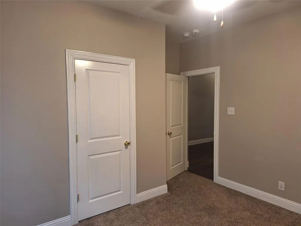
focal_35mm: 23
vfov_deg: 58.9
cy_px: 113
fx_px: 200
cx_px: 150
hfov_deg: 73.9
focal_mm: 5.54
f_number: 1.8
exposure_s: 1/40
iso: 125
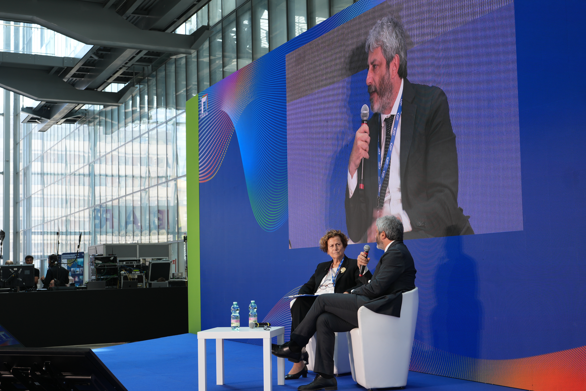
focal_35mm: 52
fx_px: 855
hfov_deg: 37.9
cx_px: 293
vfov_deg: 25.8
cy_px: 196
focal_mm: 35
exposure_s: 1/60
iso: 160
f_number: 4
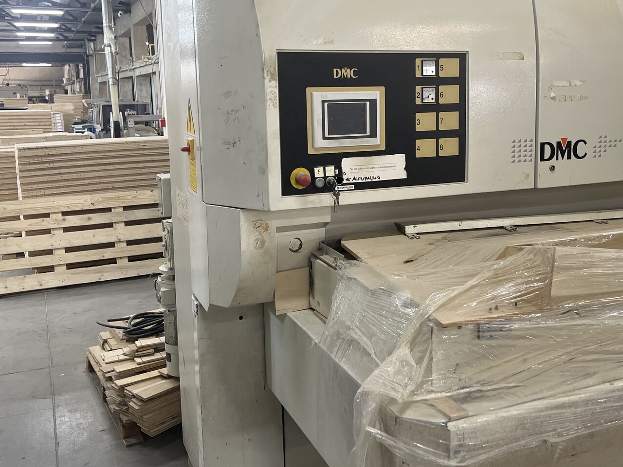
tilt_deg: -6.5
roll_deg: +1.0
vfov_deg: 36.6
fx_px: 702
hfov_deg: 47.6
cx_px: 371
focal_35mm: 39
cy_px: 174
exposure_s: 1/100
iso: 125
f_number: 1.5
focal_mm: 5.7
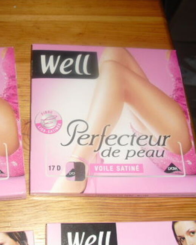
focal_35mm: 54
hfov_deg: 27.3
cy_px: 109
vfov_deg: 34.7
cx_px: 29
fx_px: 391
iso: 100
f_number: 3.1
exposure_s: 1/60
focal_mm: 6.3
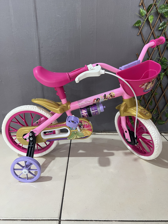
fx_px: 168
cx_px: 84
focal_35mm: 26
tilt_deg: -19.4
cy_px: 112
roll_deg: -0.2
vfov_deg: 67.3
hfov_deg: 53.1
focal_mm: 5.7
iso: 160
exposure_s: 1/60
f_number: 1.5
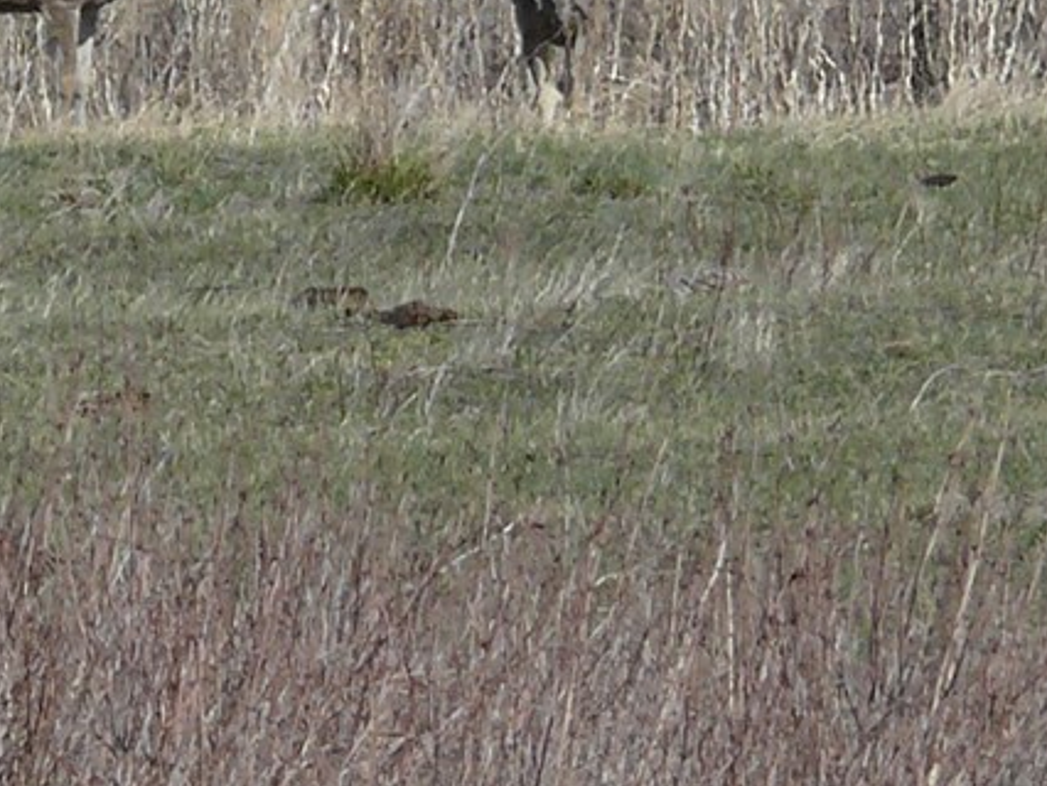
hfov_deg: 1.3
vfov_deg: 1.0
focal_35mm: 1547
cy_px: 128
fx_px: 46817
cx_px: 143
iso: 100
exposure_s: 1/400
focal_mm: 68.1
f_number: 8
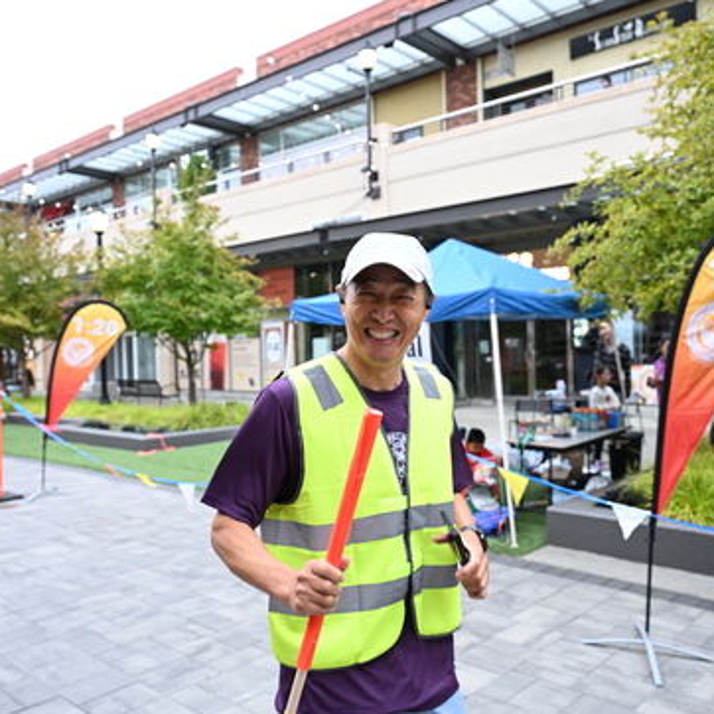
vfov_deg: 52.5
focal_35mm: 31
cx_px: 383
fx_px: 723
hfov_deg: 52.5
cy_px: 358
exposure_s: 1/320
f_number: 4
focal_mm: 24
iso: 1600
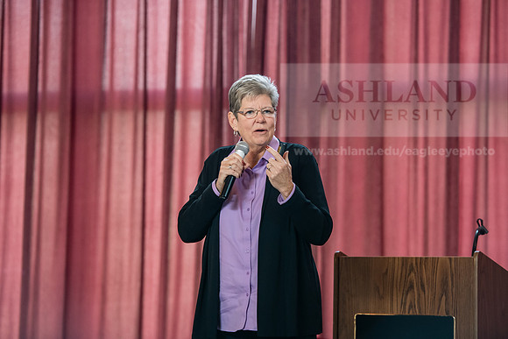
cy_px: 170
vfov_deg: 10.2
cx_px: 254
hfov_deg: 15.2
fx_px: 1905
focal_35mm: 135
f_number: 3.2
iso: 2000
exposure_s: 1/200
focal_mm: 135
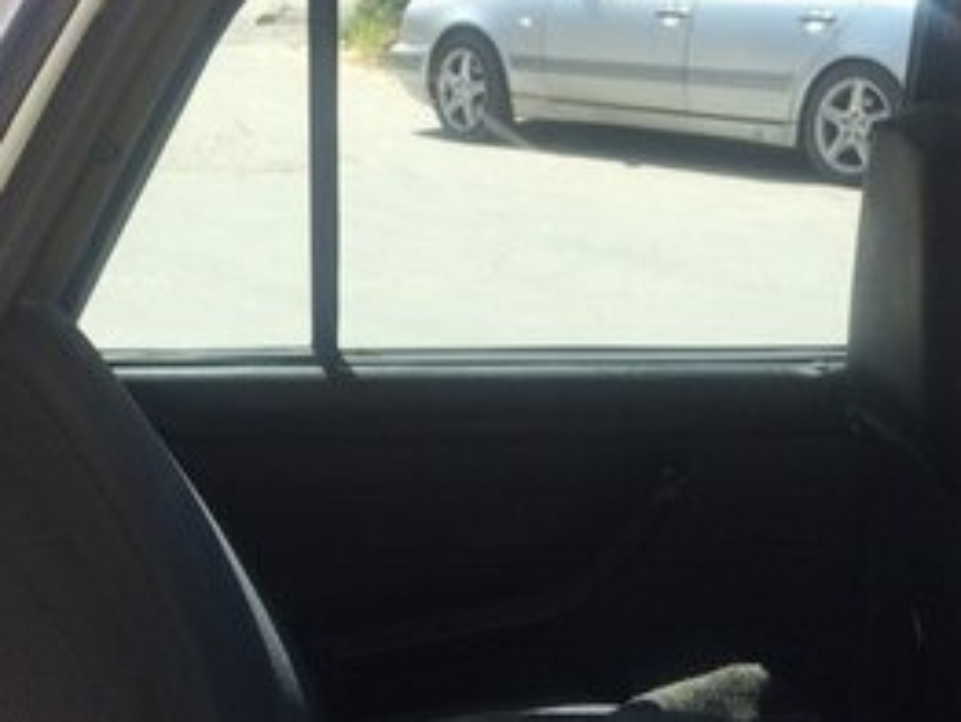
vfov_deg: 19.1
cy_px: 856
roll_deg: -6.4
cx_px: 477
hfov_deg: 26.7
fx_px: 2028
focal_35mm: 73
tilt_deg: -23.7
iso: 32
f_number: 2.2
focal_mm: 4.15
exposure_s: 1/622
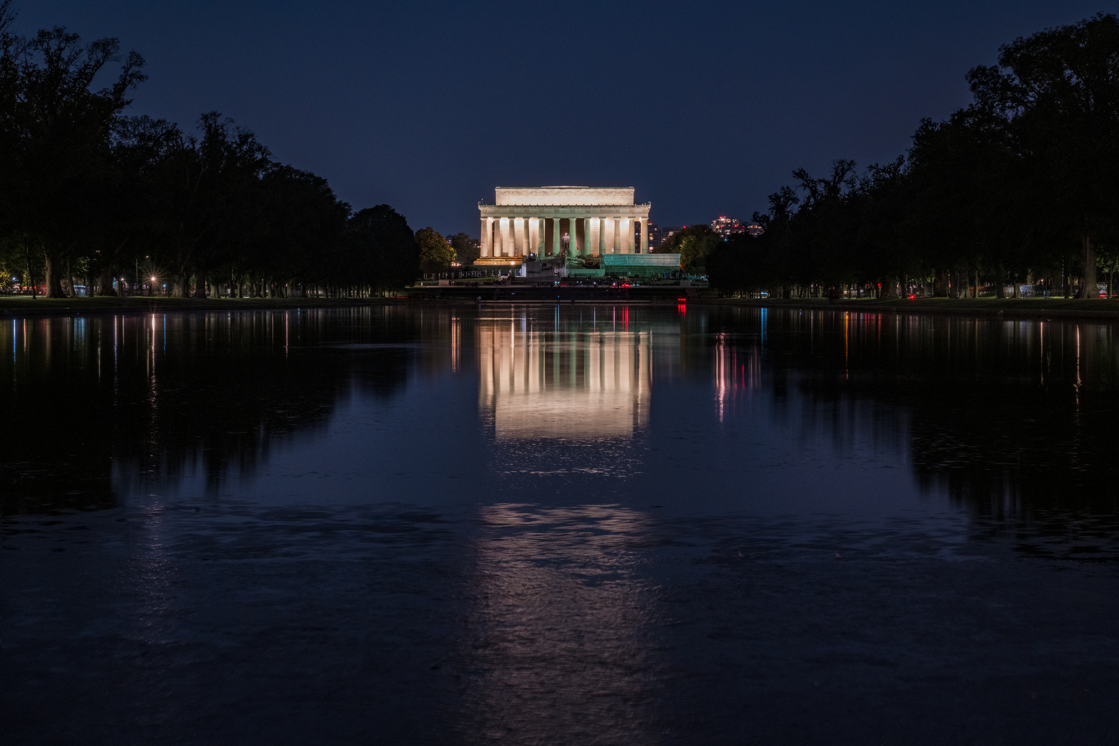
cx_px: 560
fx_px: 2176
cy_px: 373
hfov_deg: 28.8
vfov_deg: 19.5
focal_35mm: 70
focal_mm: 70
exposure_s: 10
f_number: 18
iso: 800
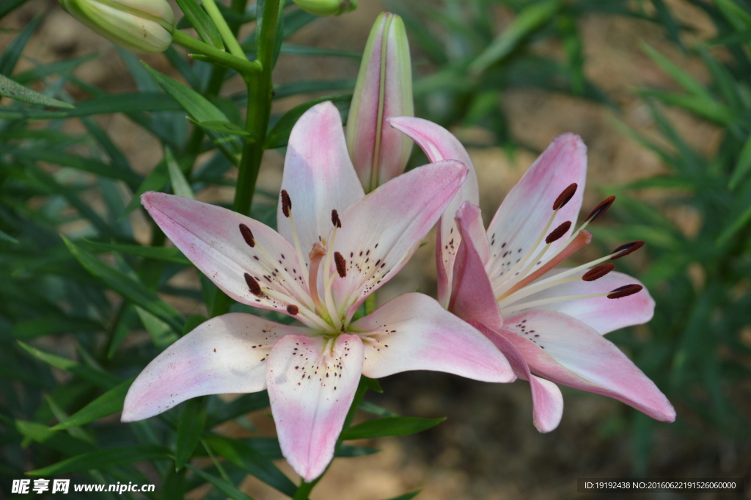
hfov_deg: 13.7
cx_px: 376
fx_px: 3127
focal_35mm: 150
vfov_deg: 9.1
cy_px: 250
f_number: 5.6
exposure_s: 1/500
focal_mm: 100
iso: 400
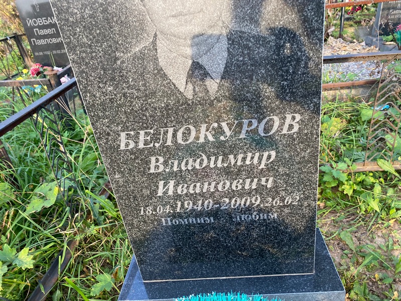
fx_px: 301
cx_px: 200
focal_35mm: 26
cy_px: 150
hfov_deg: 67.3
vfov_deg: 53.1
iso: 40
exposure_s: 1/122
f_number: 1.8
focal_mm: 4.25
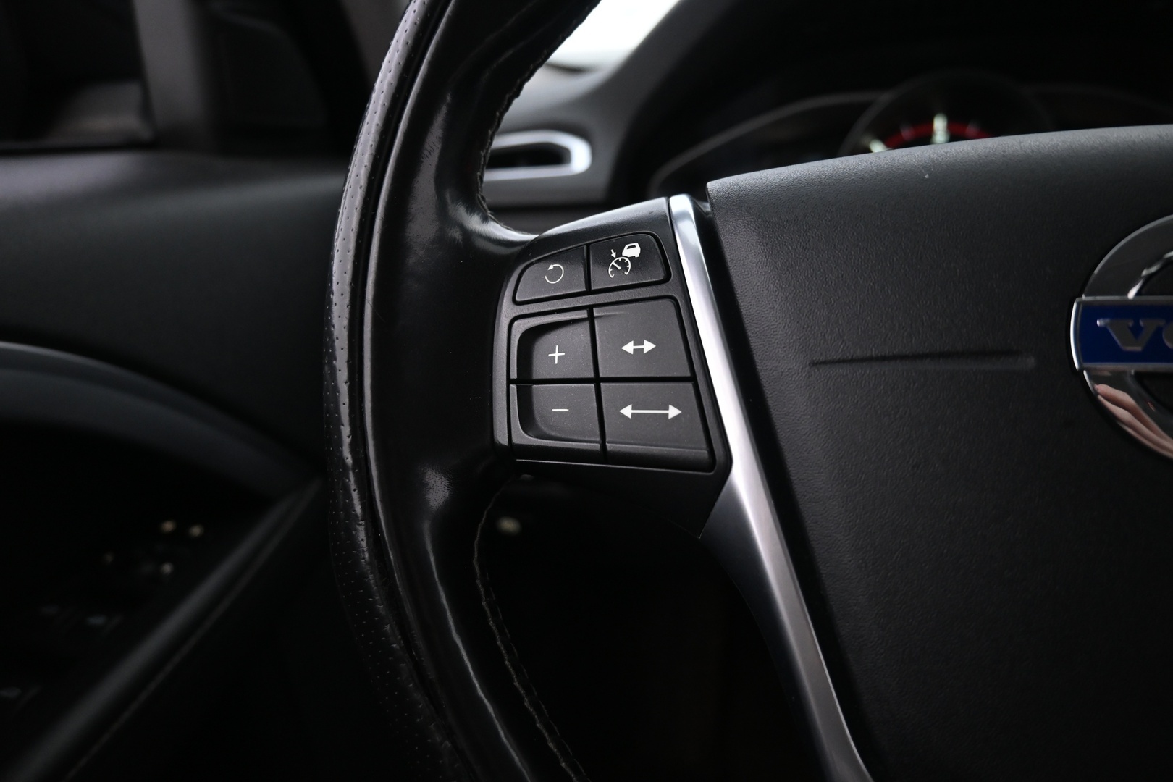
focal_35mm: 24
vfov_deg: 53.1
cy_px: 391
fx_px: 782
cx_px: 586
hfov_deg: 73.7
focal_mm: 16
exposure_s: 1/25
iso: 1400
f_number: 3.5
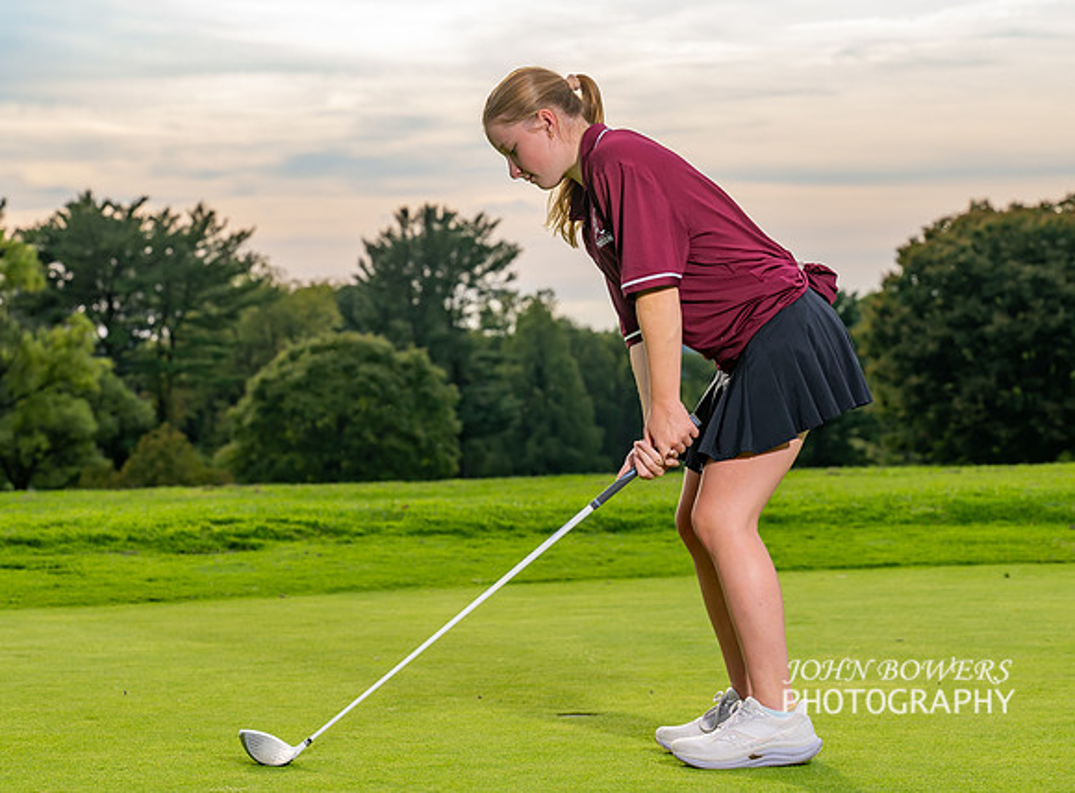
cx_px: 548
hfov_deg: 17.7
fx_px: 3447
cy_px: 292
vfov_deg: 13.1
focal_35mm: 112
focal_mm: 70
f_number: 5.6
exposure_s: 1/320
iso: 80
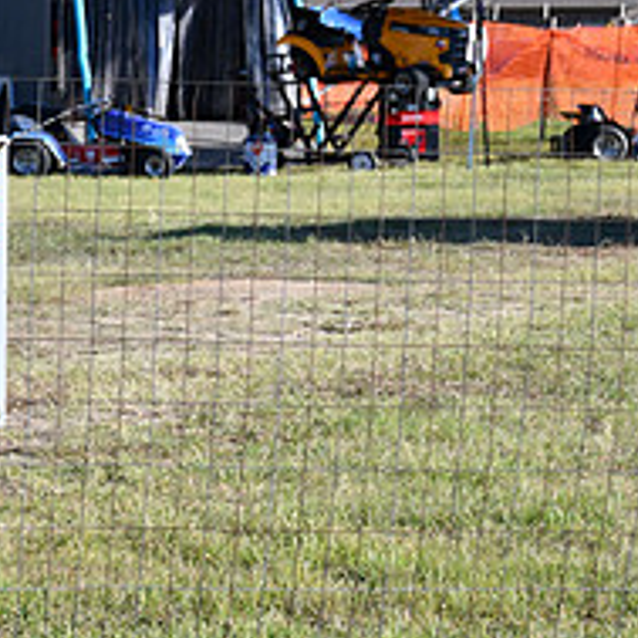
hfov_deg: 8.5
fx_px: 4254
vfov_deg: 8.6
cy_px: 349
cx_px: -179
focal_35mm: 204
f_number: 8
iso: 125
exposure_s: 1/250
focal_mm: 52
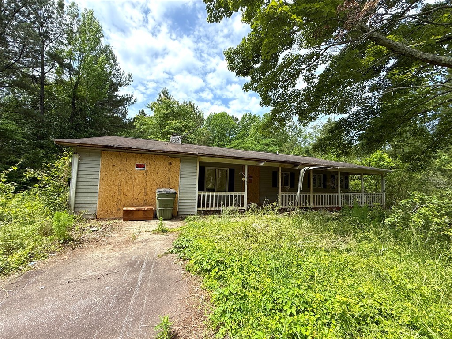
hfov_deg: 102.1
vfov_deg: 85.7
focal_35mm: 14
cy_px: 170
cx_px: 226
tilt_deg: +4.1
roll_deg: -1.6
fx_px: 183
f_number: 2.2
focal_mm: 2.22
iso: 64
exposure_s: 1/1211
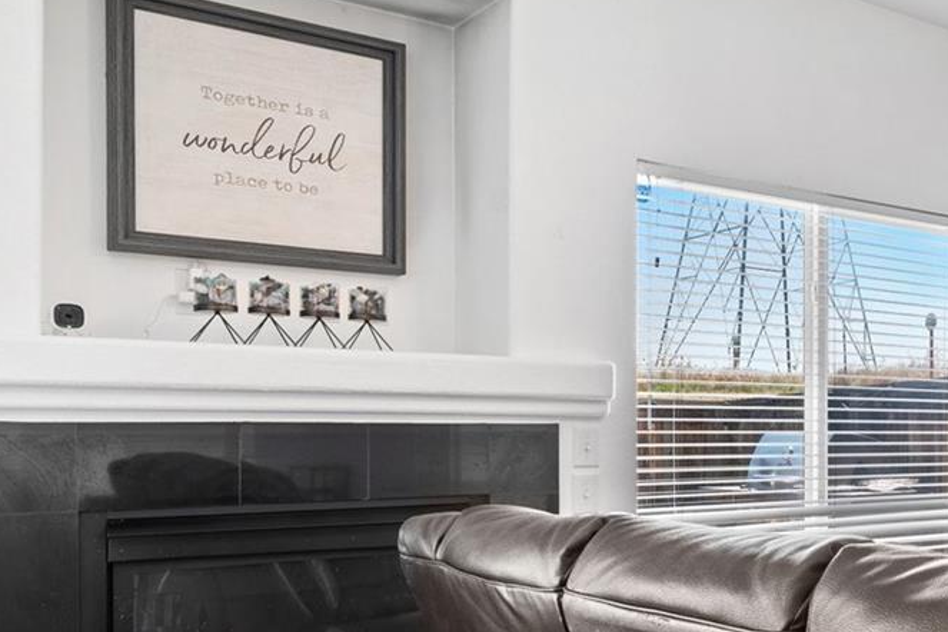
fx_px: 1080
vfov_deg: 32.1
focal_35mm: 41
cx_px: 1022
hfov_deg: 39.5
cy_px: 469
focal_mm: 17
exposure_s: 1
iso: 100
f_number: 8
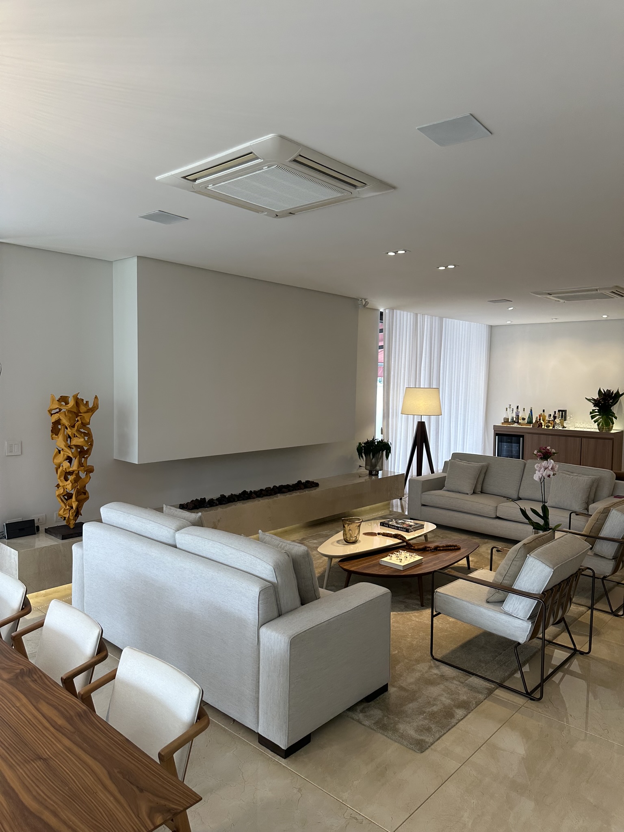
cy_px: 416
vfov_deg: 71.6
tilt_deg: -3.5
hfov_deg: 56.8
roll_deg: -2.1
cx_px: 312
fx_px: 577
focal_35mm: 24
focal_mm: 6.86
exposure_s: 1/120
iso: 125
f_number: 1.78
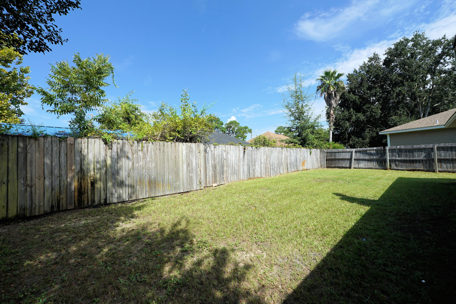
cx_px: 228
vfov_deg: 77.3
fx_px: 190
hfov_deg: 100.4
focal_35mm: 15
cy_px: 152
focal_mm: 10
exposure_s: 1/250
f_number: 8
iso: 100
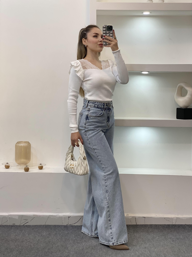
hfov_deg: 28.0
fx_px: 385
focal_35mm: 52
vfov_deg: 36.8
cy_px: 128
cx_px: 96
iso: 64
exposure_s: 1/100
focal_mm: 6
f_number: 2
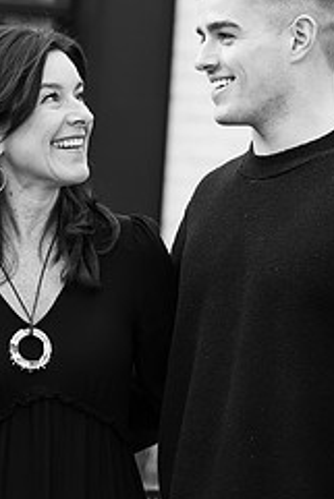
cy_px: 163
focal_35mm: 253
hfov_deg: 5.4
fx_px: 3516
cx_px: -116
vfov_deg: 8.1
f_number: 4
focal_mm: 105
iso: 640
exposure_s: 1/125
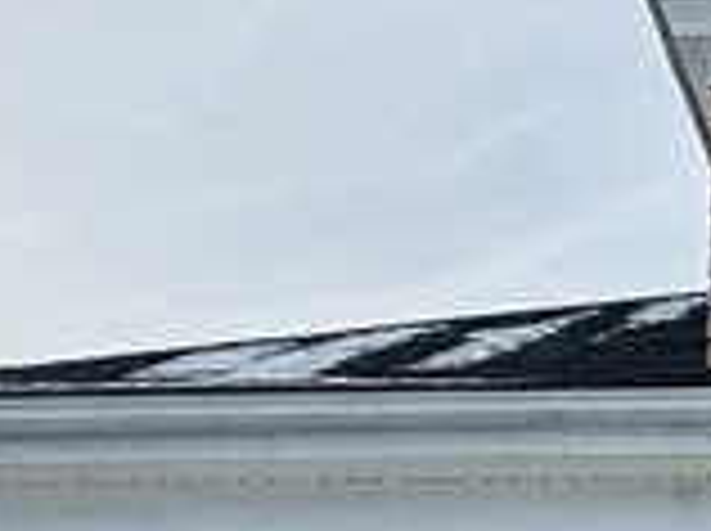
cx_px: 1174
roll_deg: -0.9
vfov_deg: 8.4
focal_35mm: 156
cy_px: 1436
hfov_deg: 11.9
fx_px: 3199
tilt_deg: +10.2
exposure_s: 1/6623
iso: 80
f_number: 1.78
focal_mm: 6.86
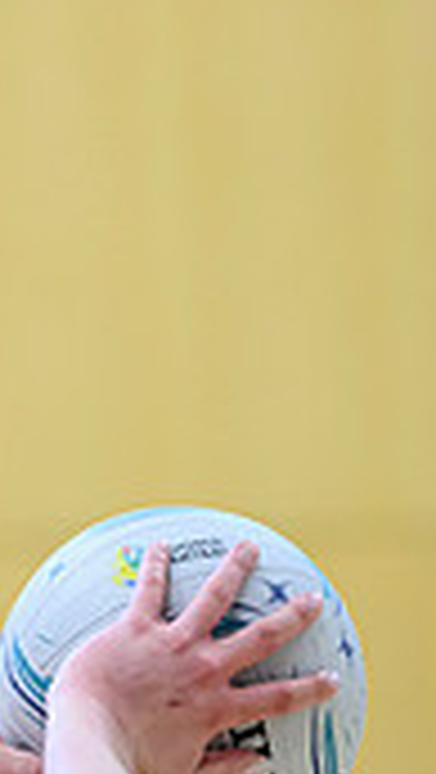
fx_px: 17928
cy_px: 359
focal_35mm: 874
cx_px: -437
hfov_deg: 1.4
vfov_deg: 2.5
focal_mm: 200
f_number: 3.2
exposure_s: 1/800
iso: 4000
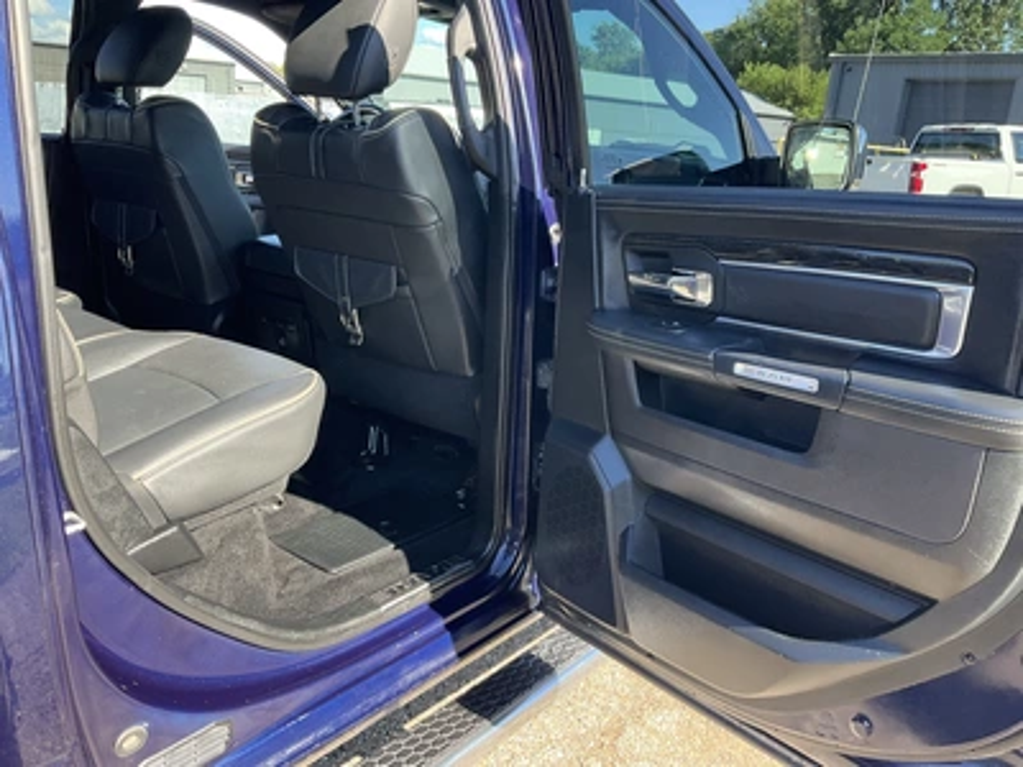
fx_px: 857
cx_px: 512
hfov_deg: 61.7
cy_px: 384
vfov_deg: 48.2
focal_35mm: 29
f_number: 1.8
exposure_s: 1/134
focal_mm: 3
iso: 32
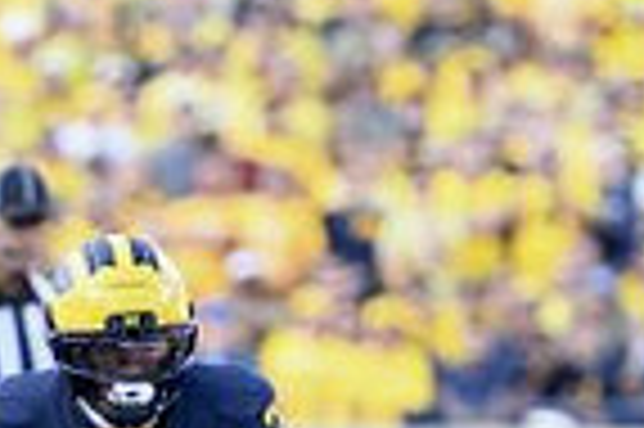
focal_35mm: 1219
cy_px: 550
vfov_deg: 1.1
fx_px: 21781
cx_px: -5
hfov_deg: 1.7
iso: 800
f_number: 2.8
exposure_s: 1/1000
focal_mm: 200
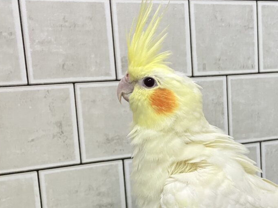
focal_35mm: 49
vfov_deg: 29.6
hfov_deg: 37.4
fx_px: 393
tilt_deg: -9.4
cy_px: 128
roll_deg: +3.6
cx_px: 225
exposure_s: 1/50
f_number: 1.8
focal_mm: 3.99
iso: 250
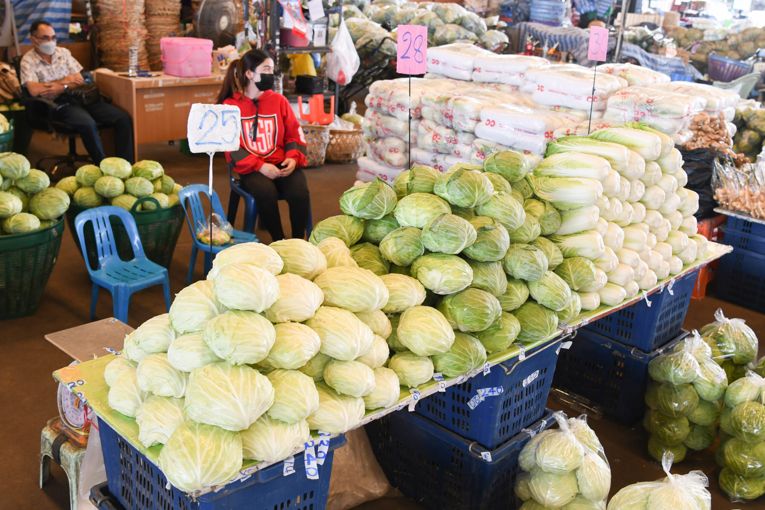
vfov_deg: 36.9
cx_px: 382
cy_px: 255
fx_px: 765
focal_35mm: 36
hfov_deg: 53.1
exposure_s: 1/80
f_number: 4
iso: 500
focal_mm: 24
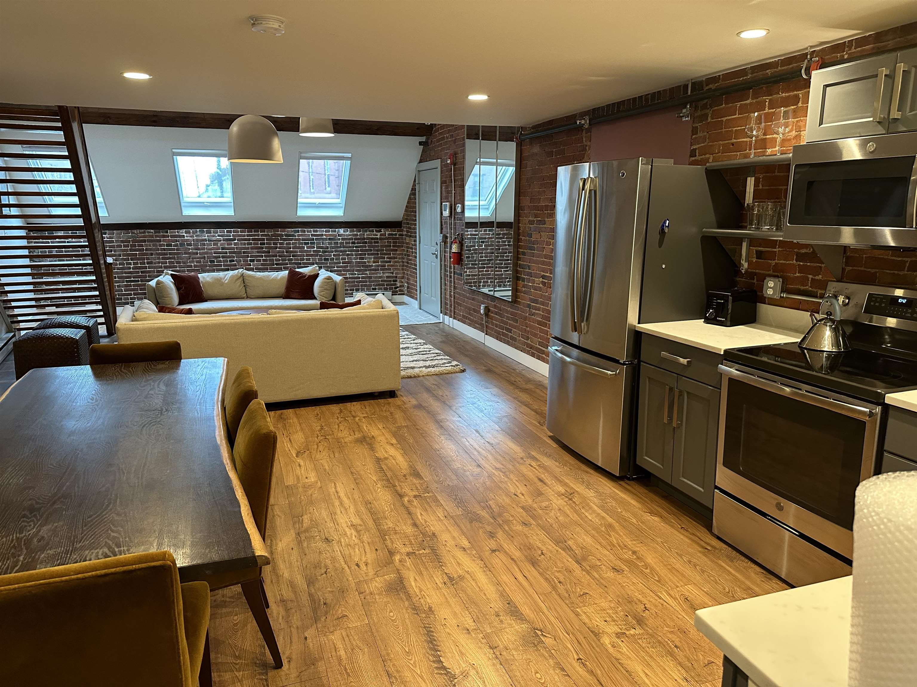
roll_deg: +0.1
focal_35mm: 24
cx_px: 458
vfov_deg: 56.8
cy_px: 344
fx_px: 636
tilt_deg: -12.8
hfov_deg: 71.6
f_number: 1.78
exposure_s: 1/60
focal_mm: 6.86
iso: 400
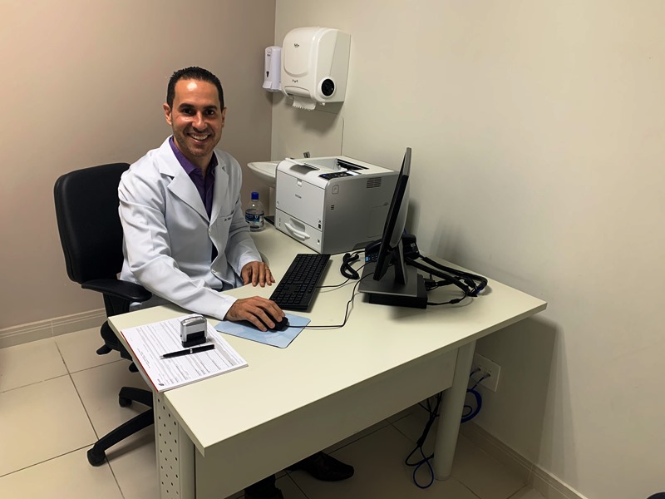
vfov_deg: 53.1
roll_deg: -3.7
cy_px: 250
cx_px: 332
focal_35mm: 26
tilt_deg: -20.6
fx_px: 499
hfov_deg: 67.3
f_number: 1.8
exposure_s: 1/60
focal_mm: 4.25
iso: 160
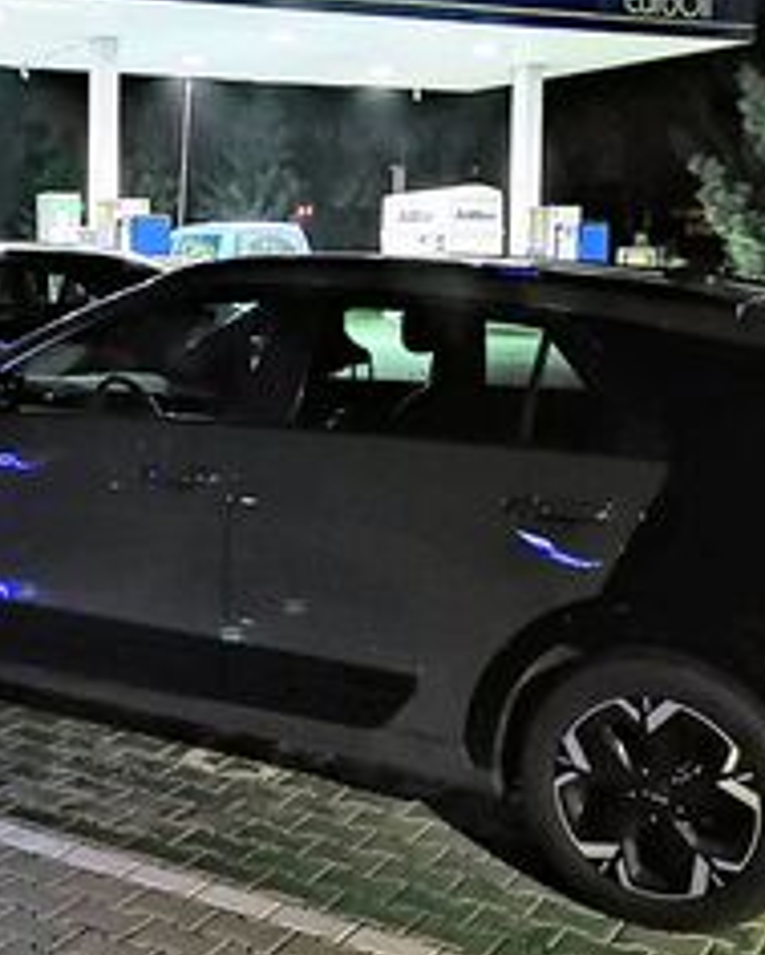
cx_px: 101
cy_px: 344
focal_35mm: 58
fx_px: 1640
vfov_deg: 32.3
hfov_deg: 25.6
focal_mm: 5.3
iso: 1000
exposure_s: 1/1.67
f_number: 1.8
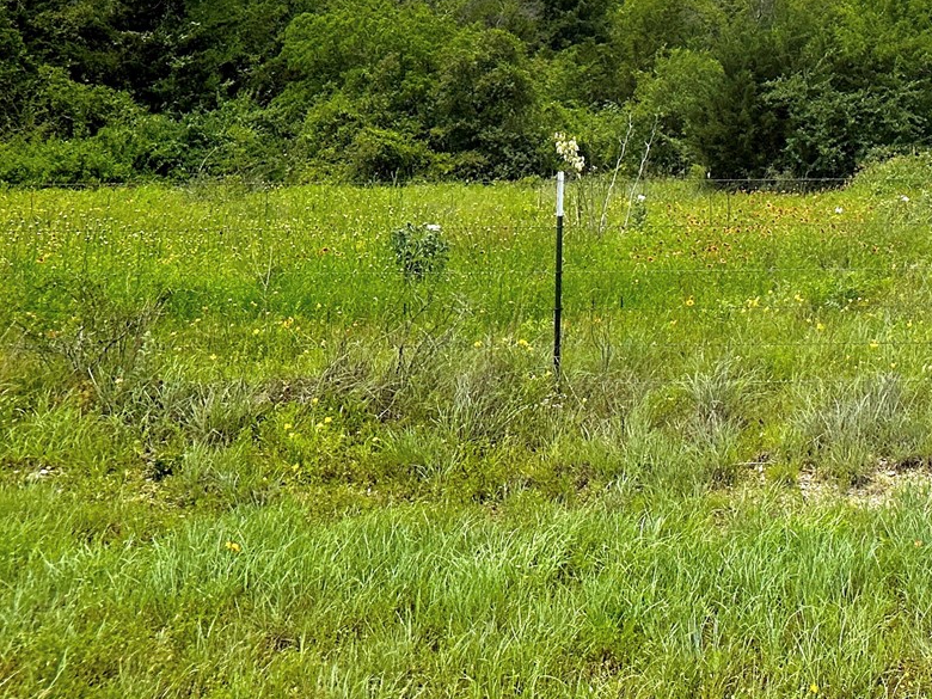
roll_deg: +1.8
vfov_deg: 21.1
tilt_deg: +11.4
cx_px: 1087
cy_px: -214
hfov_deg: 27.4
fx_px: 1696
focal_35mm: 63
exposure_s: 1/13699
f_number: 1.78
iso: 80
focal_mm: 6.86
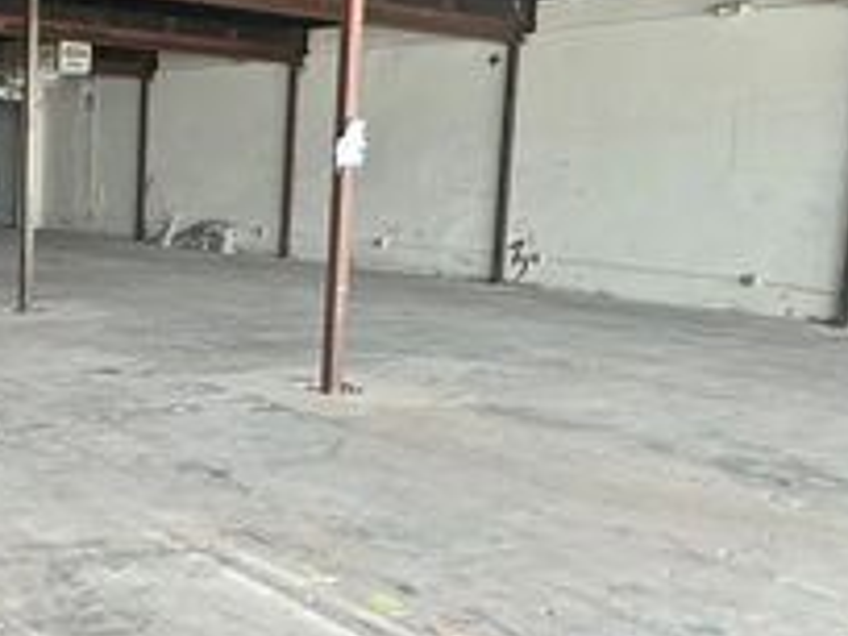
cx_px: 37
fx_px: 1078
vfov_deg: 32.8
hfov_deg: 38.9
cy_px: 283
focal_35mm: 44
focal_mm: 2.22
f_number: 2.2
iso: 250
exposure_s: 1/99
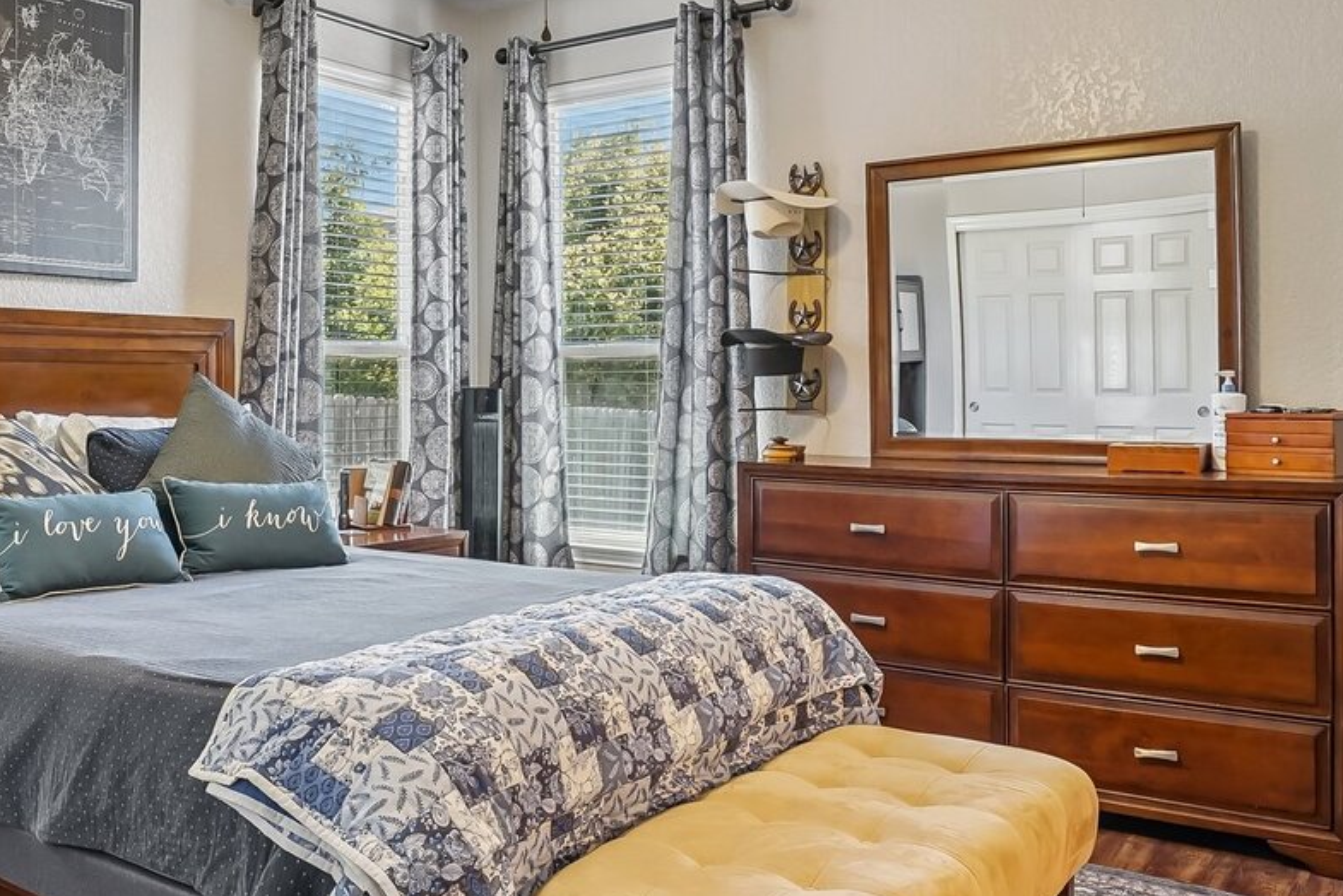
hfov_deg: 54.8
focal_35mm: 33
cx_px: 356
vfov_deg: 40.0
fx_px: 1231
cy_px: 419
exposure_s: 1/6
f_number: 8
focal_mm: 16
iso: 400
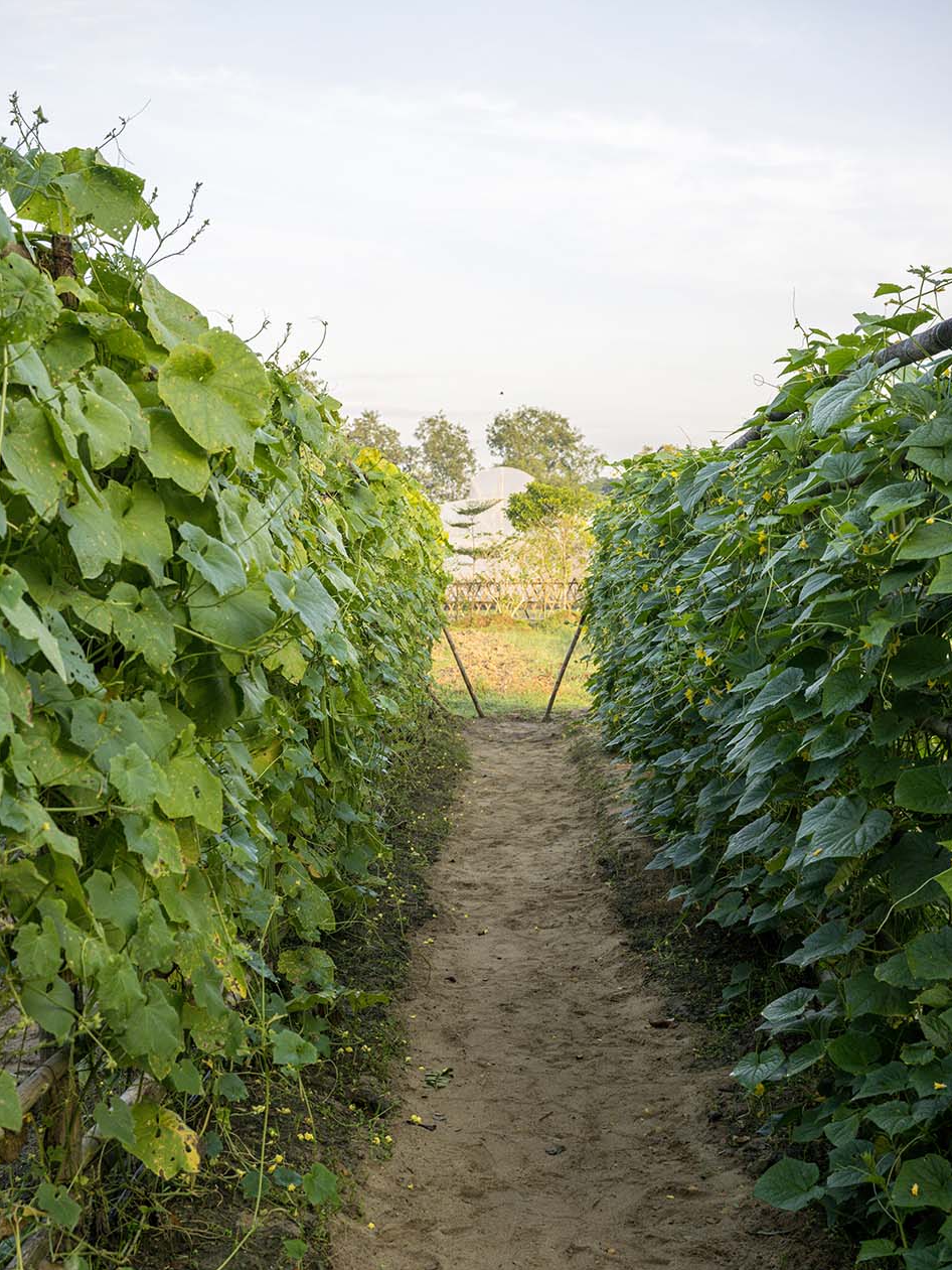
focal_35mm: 45
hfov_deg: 32.2
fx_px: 1650
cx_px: 481
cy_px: 692
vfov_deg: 42.0
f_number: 6.3
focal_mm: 41
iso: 450
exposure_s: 1/250
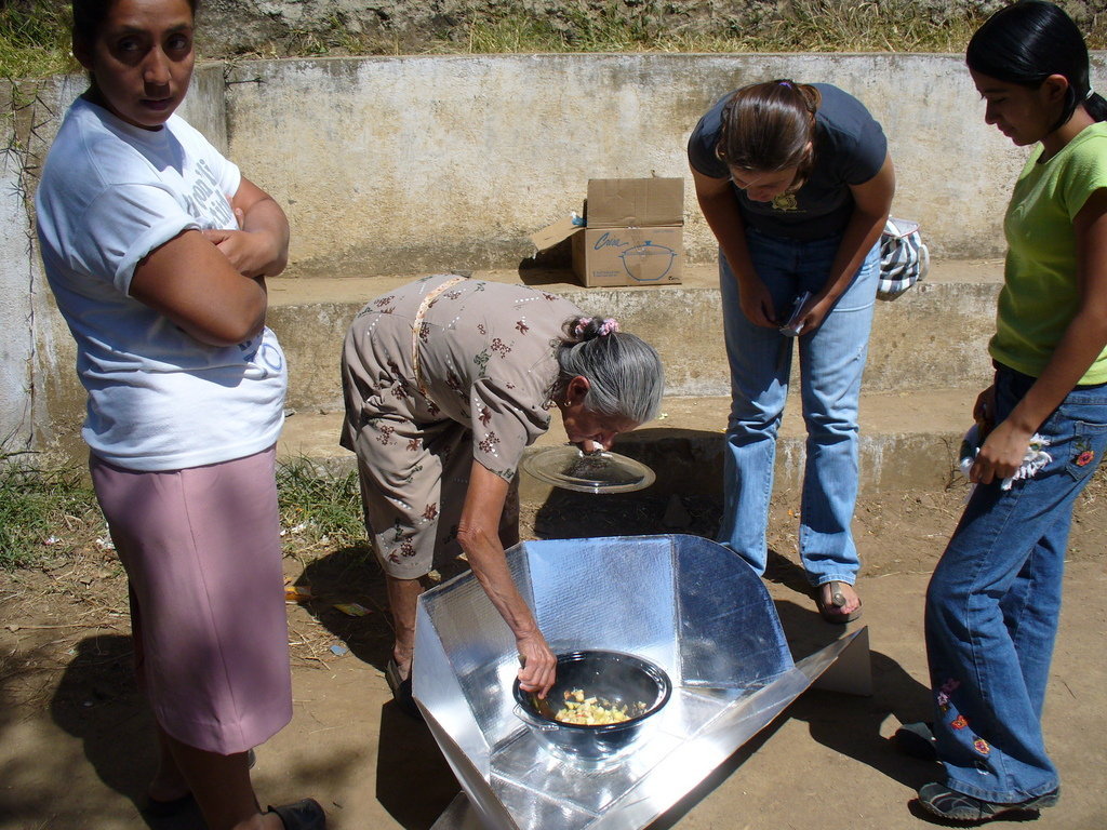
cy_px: 415
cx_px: 554
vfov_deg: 38.7
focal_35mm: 37
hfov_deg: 50.1
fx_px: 1183
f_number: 5.6
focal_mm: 6.1
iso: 80
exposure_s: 1/640
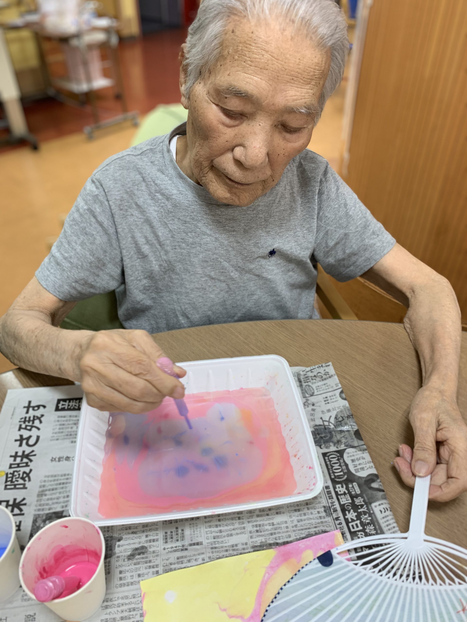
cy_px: 311
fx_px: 468
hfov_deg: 53.1
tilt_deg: -37.0
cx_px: 234
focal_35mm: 26
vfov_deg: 67.3
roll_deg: +1.5
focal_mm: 4.25
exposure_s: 1/97
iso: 100
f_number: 1.8
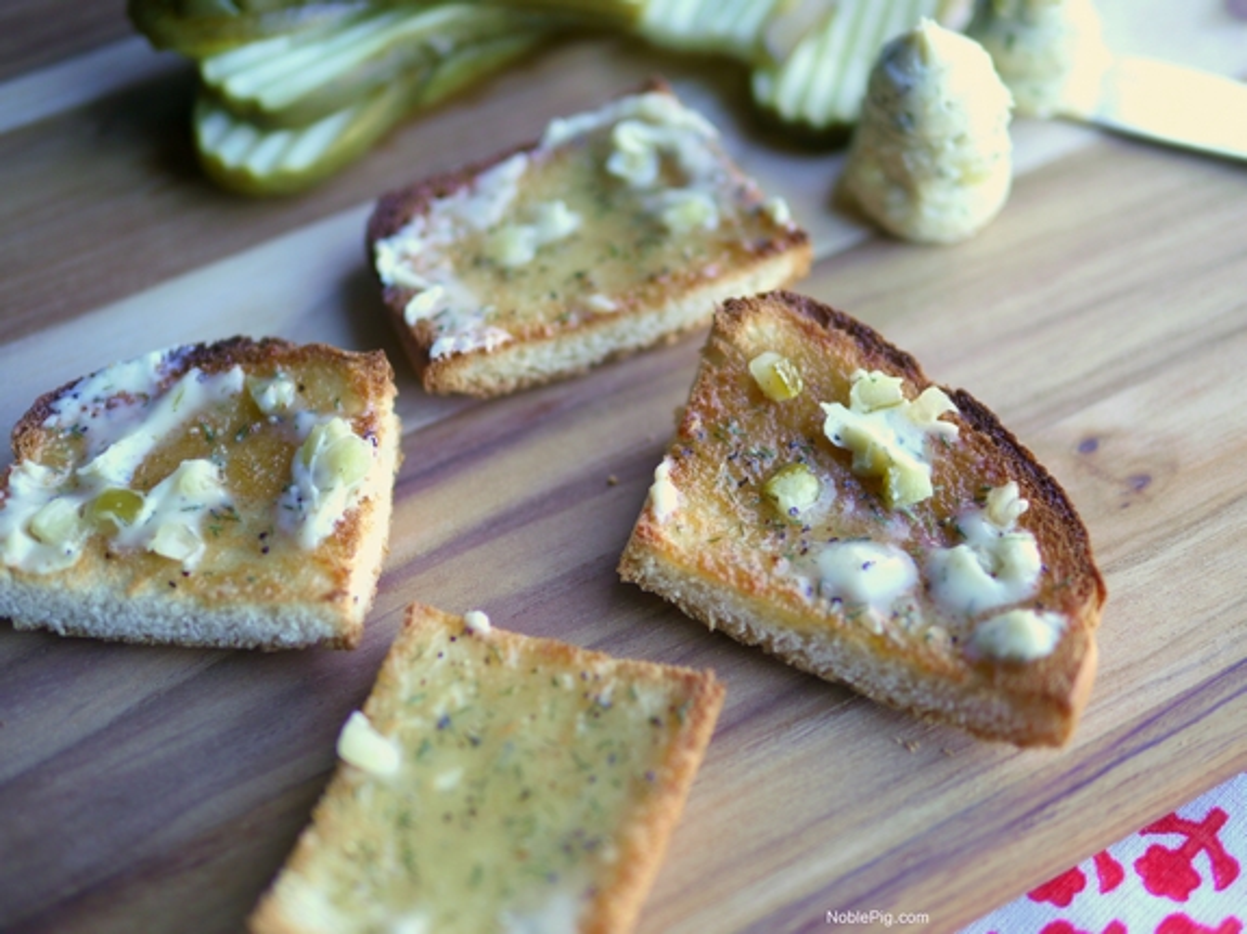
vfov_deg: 29.1
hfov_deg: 38.2
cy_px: 467
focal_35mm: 50
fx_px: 1801
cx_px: 624
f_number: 1.6
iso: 100
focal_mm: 25
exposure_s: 1/160
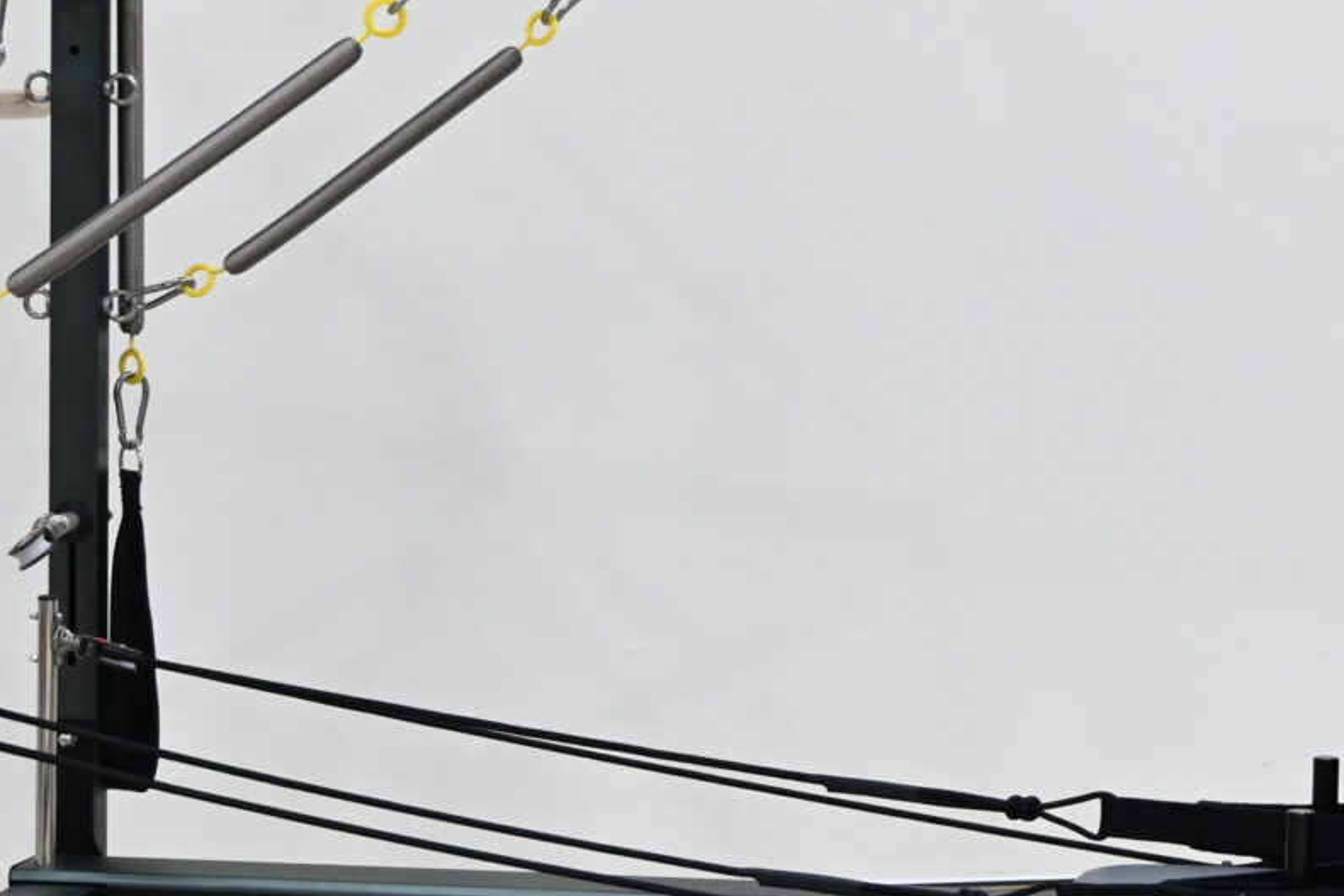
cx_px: 1099
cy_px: 334
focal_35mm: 124
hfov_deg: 16.4
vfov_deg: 11.1
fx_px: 4621
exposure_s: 1/100
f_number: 4
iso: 1000
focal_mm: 25.5
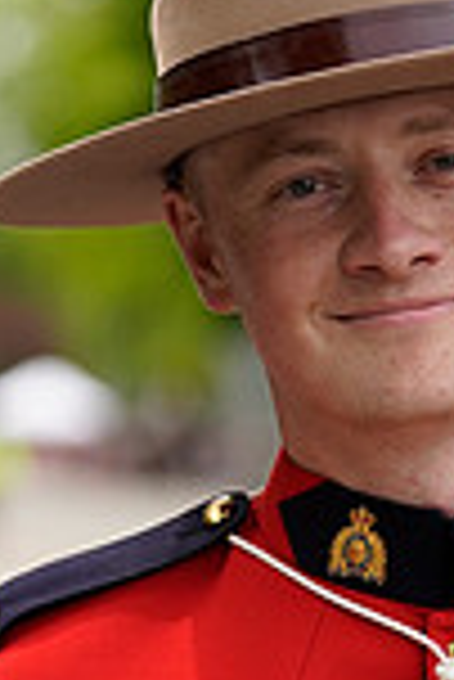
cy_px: 914
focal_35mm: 327
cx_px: 528
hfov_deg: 4.2
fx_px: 6171
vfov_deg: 6.2
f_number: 2.8
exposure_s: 1/400
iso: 200
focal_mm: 85
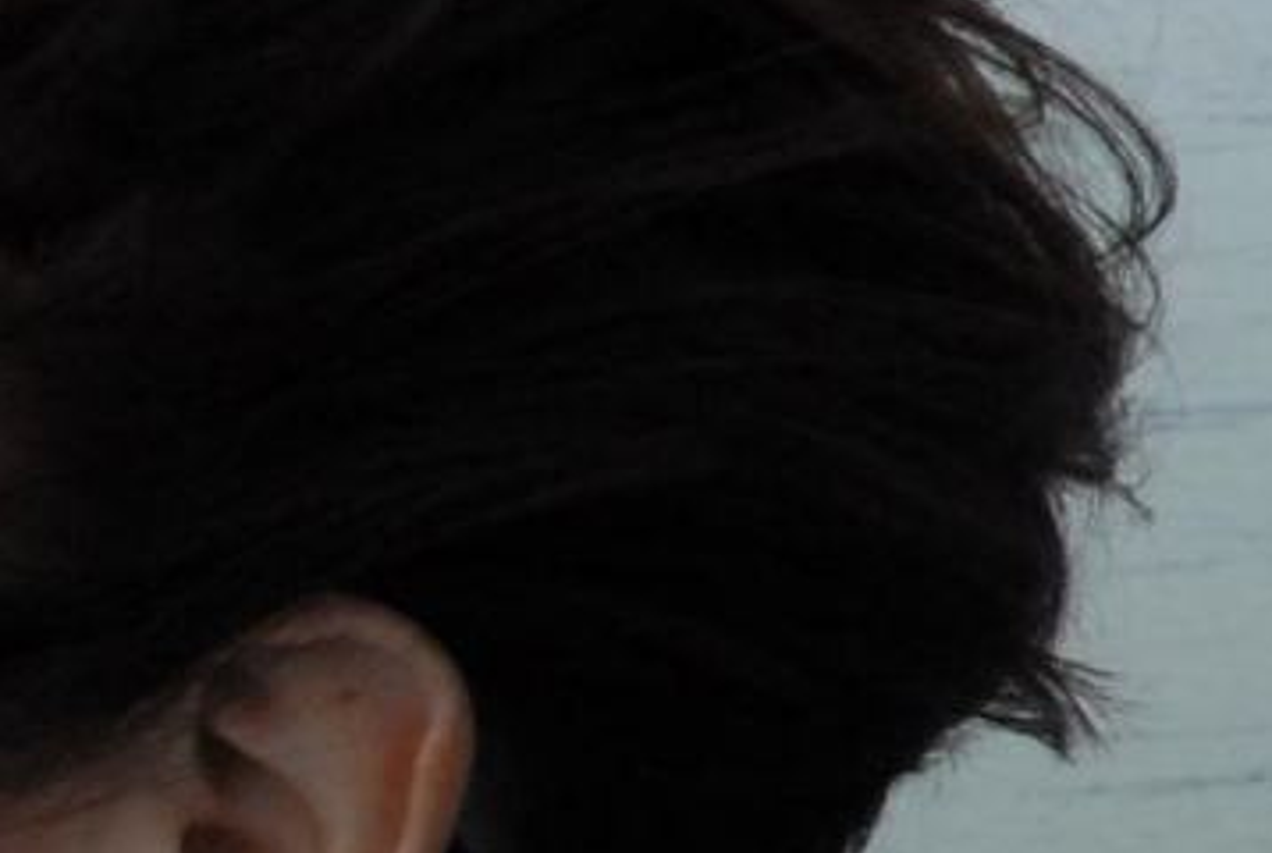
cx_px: 3049
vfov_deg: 9.2
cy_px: 156
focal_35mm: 150
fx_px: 5309
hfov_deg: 11.4
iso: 640
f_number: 11
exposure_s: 1/750
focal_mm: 20
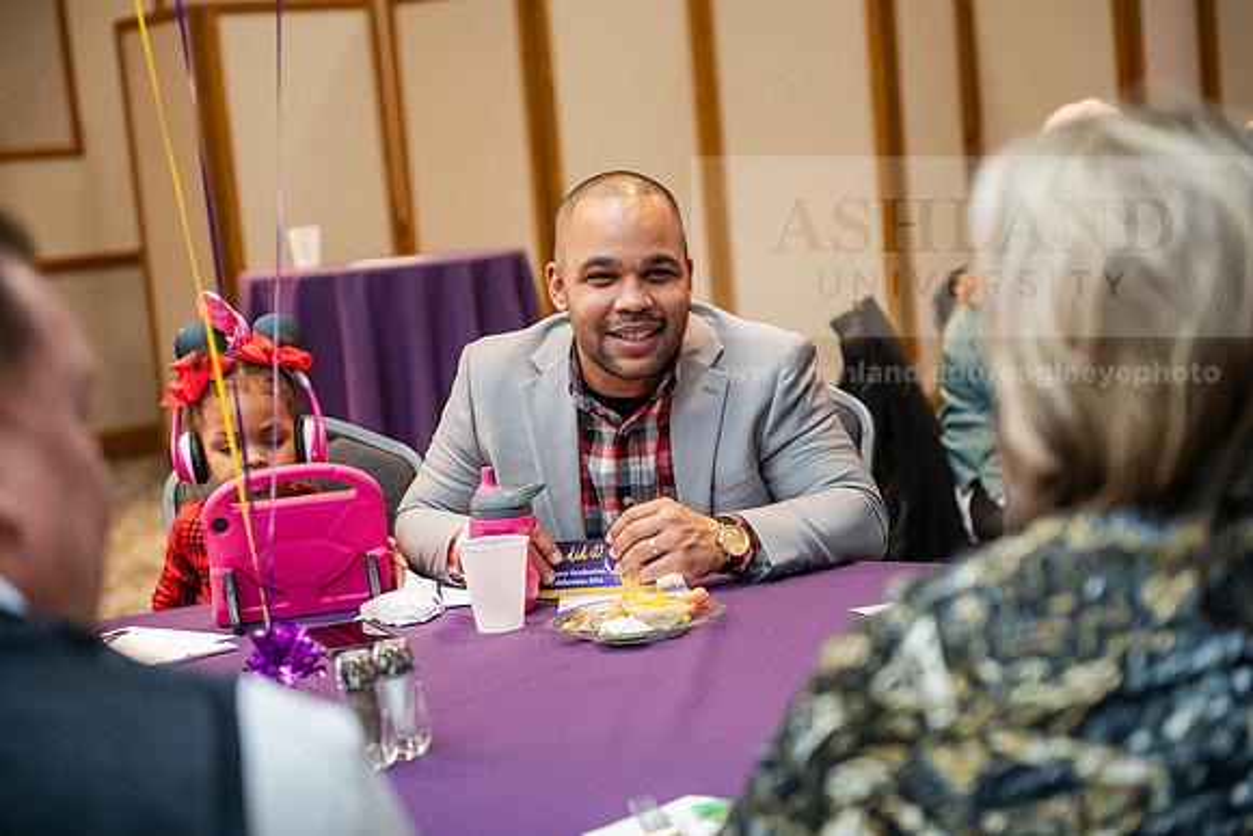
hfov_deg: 28.8
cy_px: 418
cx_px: 626
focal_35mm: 70
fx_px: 2437
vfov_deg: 19.5
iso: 2500
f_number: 3.2
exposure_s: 1/200
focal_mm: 70
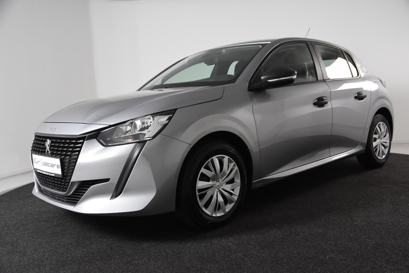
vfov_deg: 36.9
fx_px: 409
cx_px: 204
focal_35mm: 36
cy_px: 136
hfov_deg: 53.1
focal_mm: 24
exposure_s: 1/80
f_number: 4.5
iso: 1600
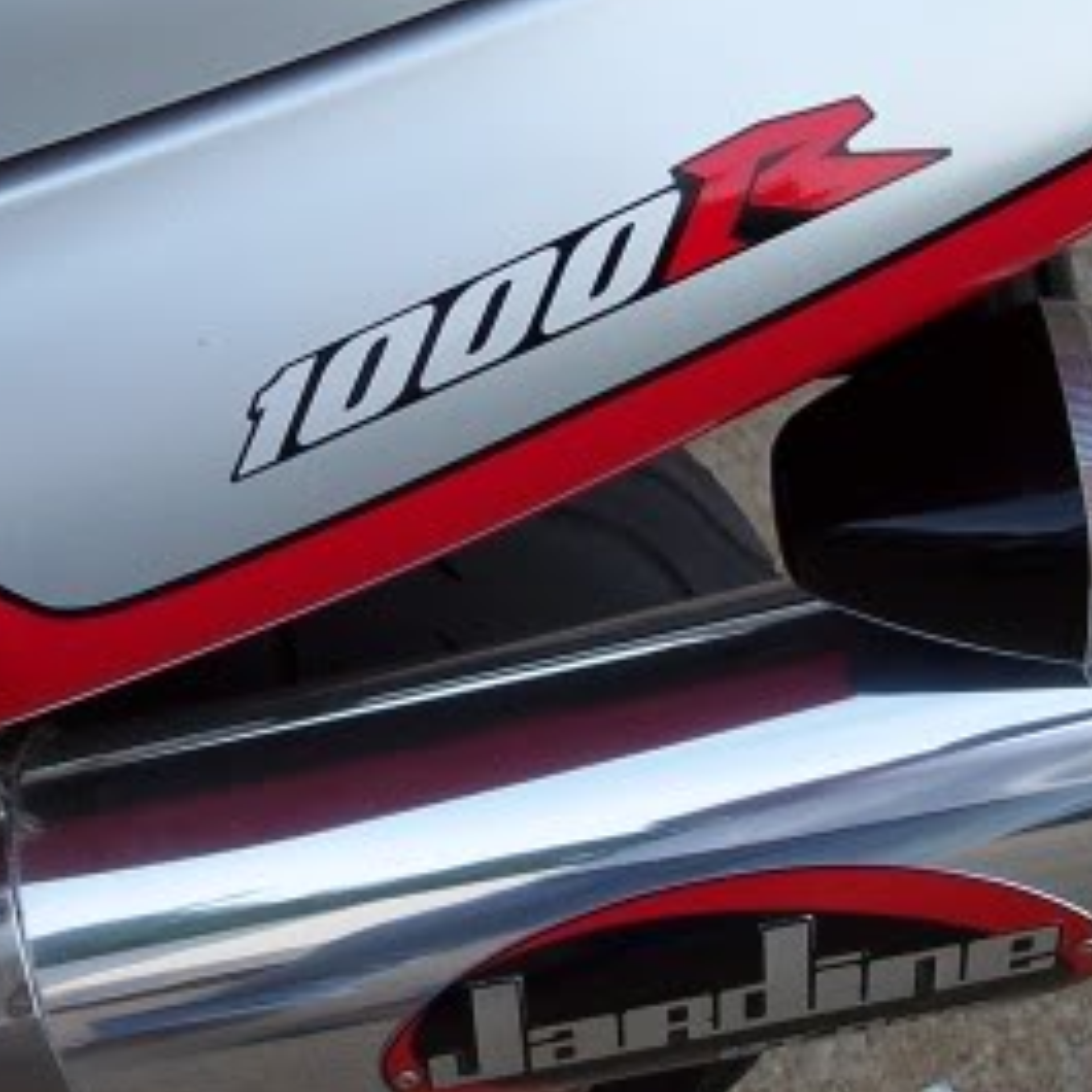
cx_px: 330
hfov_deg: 16.7
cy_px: 239
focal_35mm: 104
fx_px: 3712
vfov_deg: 16.6
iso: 100
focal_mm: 8
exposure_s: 1/90
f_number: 3.4
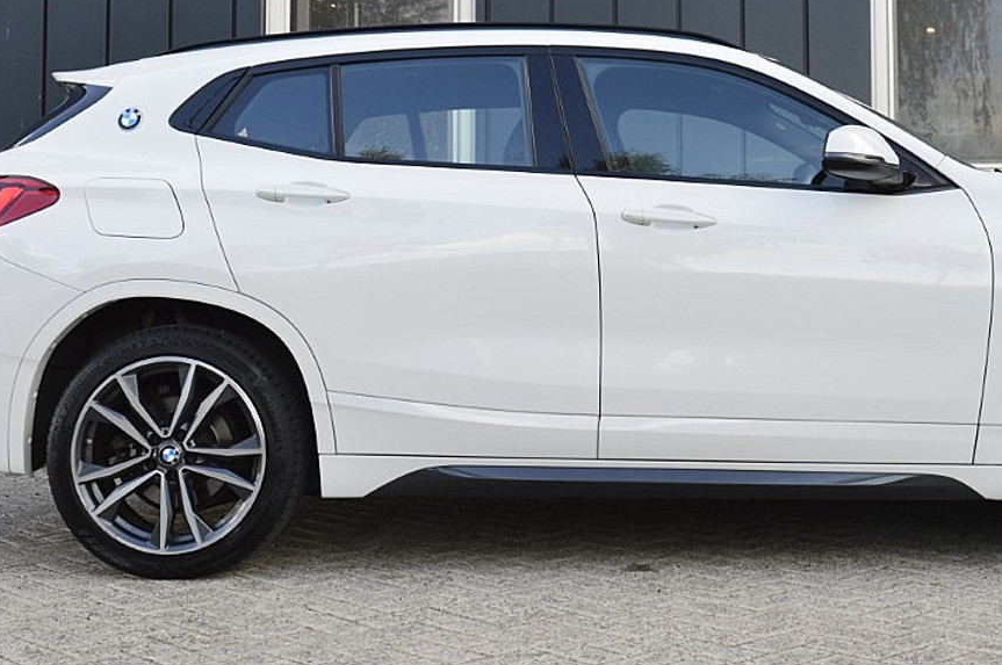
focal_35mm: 61
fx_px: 1690
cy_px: 190
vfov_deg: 22.1
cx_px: 657
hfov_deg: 32.8
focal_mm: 25
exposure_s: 1/100
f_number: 9
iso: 400
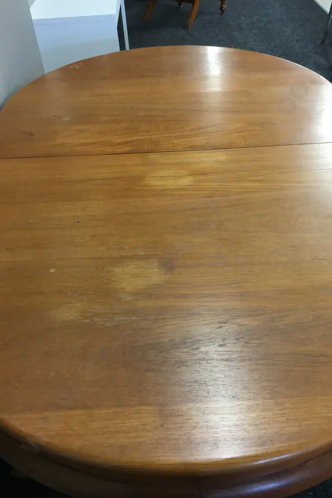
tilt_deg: -42.0
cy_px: 248
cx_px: 180
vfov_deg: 60.3
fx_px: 429
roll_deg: +0.4
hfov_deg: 42.3
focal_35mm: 31
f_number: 2.2
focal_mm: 4.15
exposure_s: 1/17
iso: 50
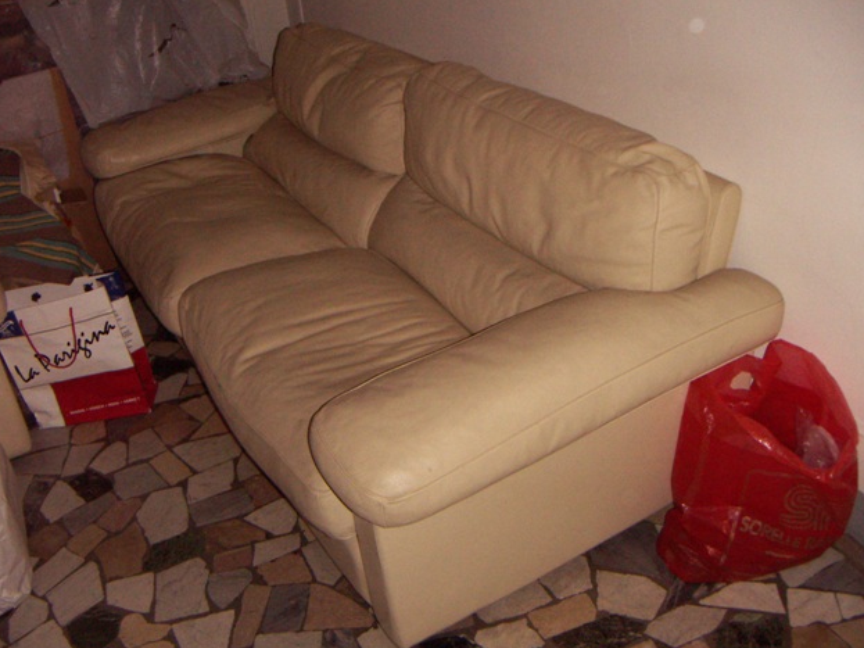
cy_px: 319
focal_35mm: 37
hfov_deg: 50.1
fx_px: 923
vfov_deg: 38.7
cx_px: 422
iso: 200
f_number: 6.7
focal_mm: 4.7
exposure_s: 1/50
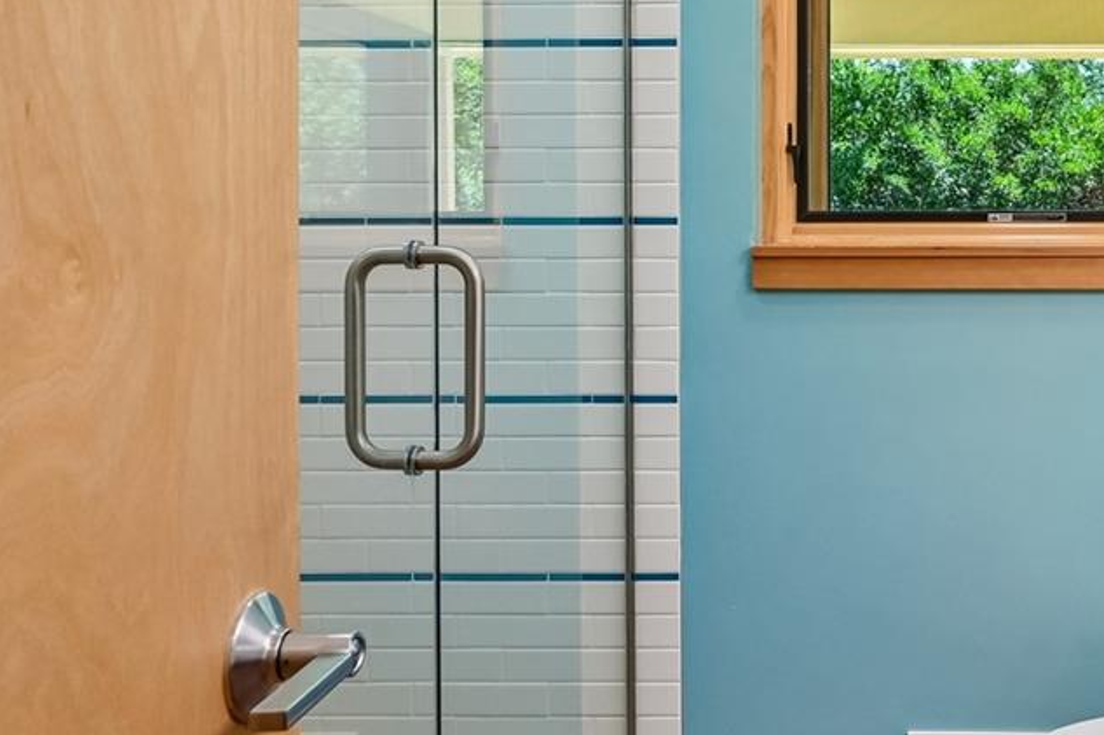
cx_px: 973
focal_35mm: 43
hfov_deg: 42.1
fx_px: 1318
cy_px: 243
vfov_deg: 30.9
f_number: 10
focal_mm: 17
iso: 400
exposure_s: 1/40
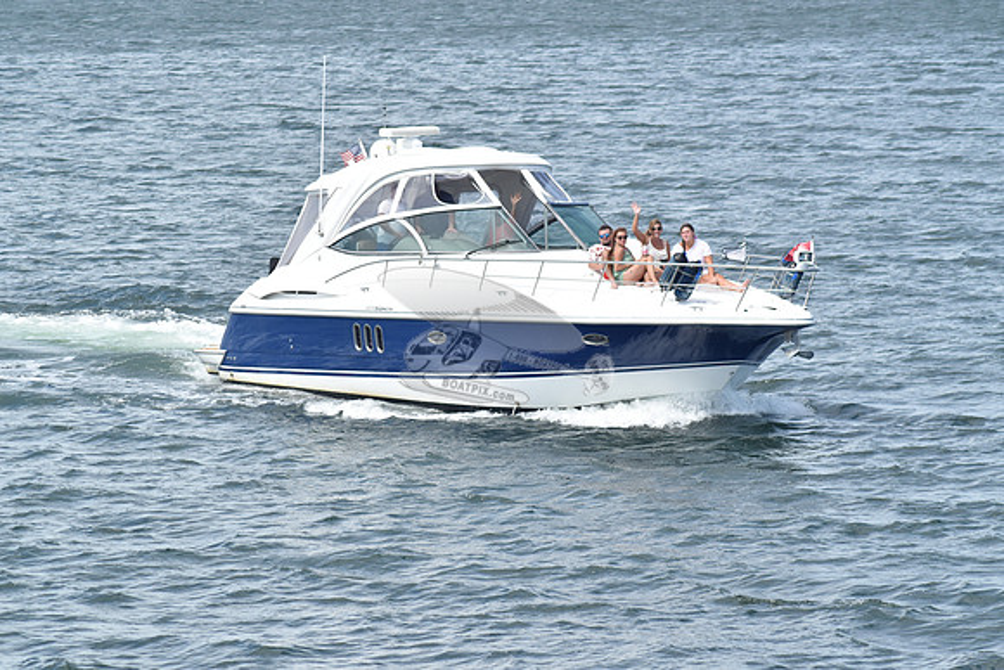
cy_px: 335
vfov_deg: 6.5
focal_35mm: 210
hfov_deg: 9.8
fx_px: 5858
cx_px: 502
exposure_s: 1/1000
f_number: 8
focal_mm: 140
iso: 400
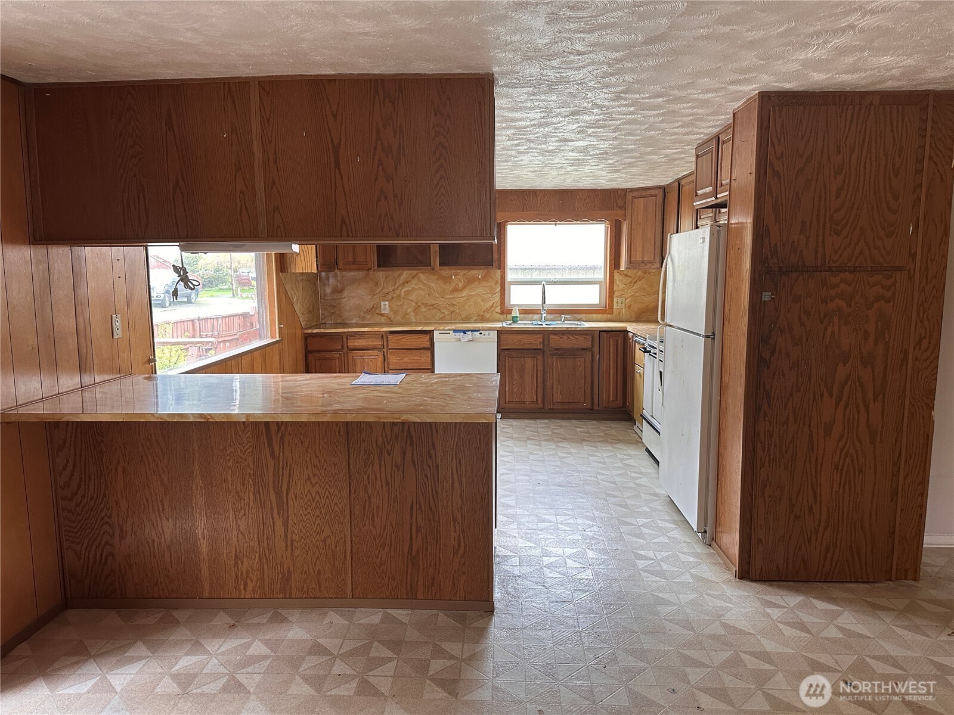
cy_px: 358
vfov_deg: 56.8
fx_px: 661
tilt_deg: -7.1
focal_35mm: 24
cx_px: 477
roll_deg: +0.0
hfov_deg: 71.6
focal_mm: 6.86
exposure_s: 1/77
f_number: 1.78
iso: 250
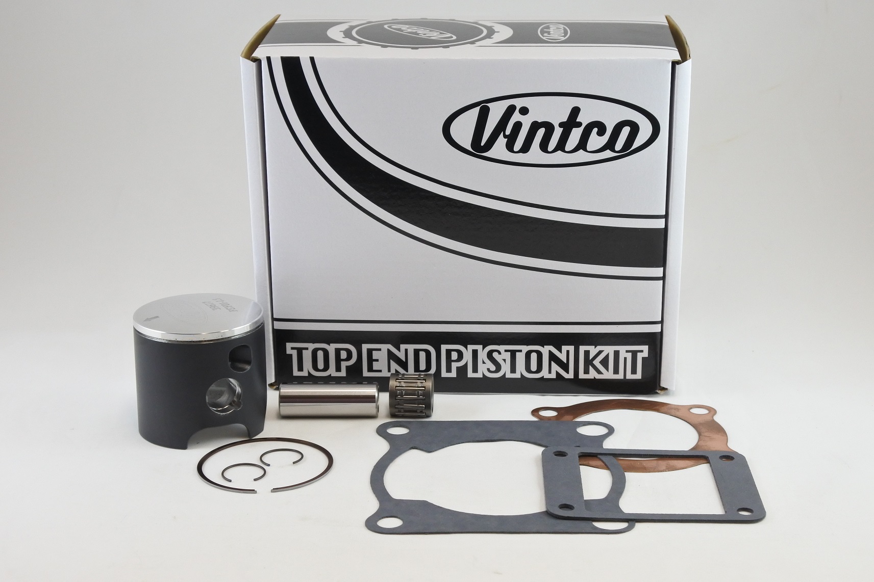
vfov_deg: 25.5
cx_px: 437
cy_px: 291
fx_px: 1287
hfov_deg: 37.5
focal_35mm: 53
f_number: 4.5
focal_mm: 19.7
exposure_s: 1/125
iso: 500
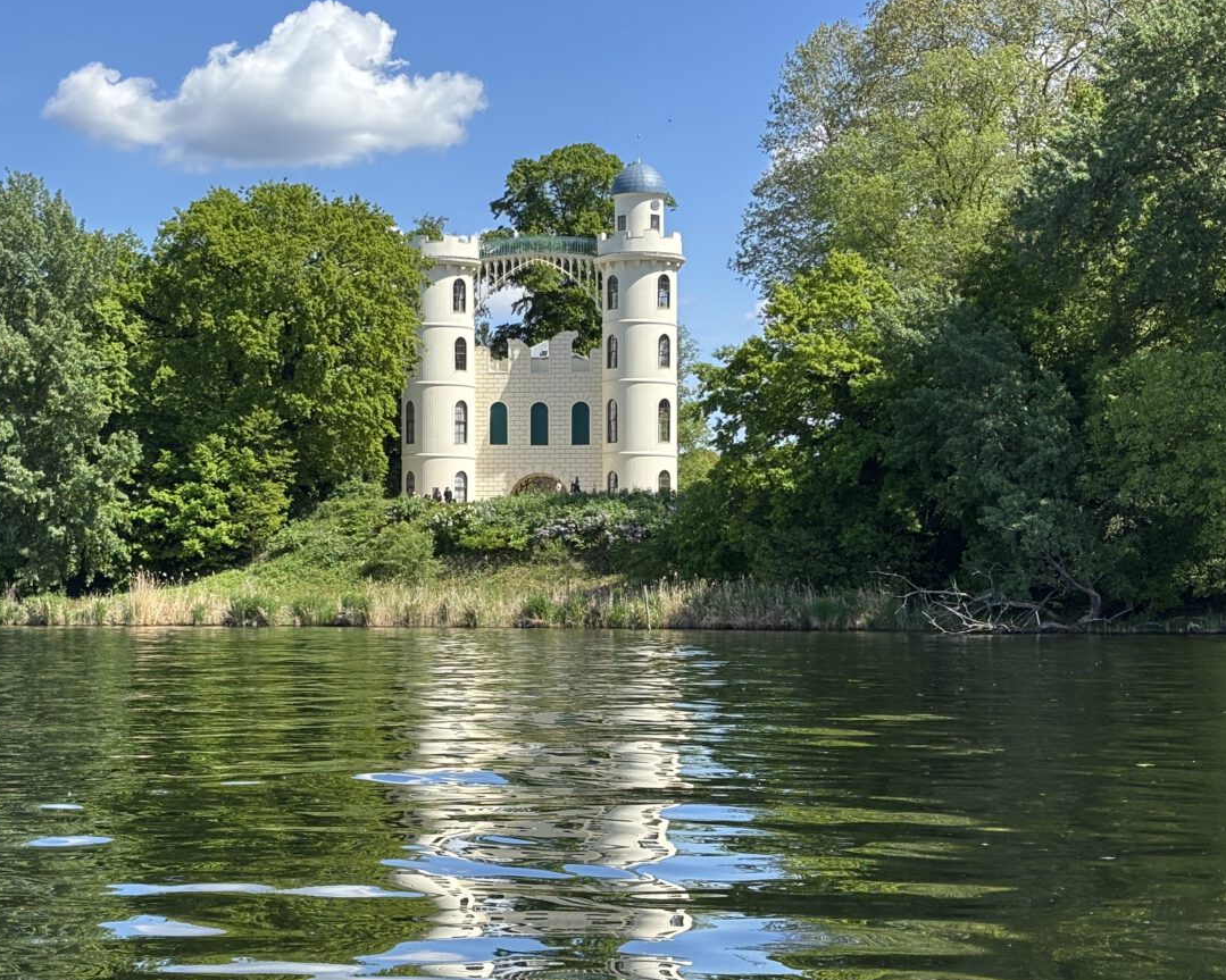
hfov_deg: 27.0
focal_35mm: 70
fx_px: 2540
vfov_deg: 21.9
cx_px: 448
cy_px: 468
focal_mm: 5.96
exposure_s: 1/1724
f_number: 1.6
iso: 32
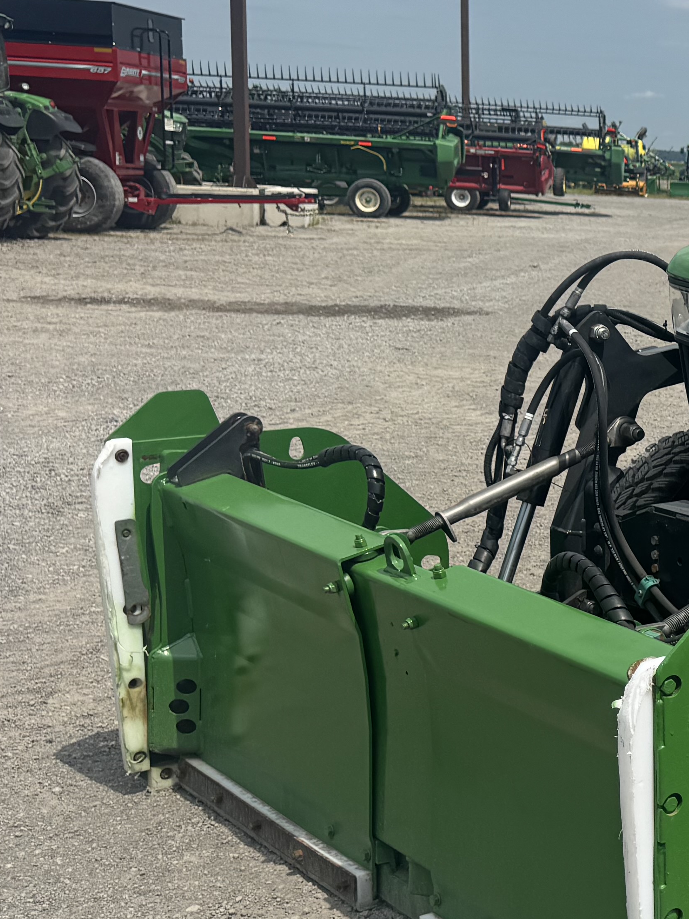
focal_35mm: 62
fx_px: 1646
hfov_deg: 20.4
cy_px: 476
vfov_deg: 31.2
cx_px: 1017
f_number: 1.78
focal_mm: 6.76
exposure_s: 1/7092
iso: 80
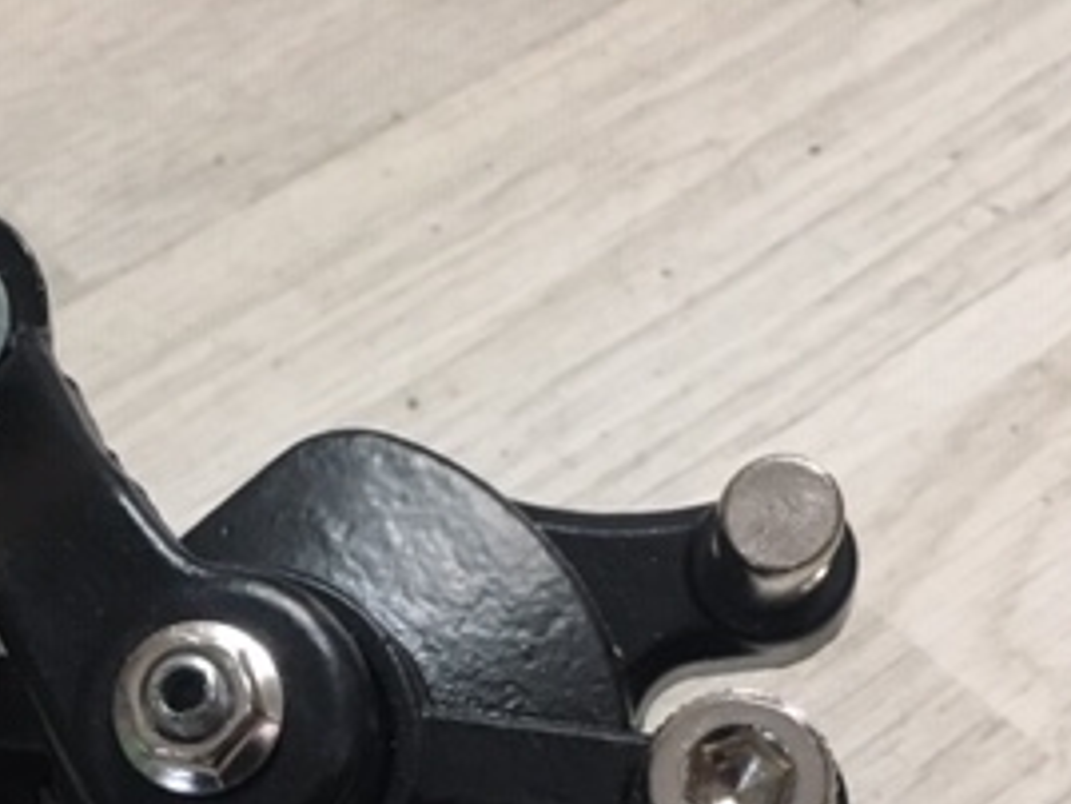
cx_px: 231
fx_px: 2136
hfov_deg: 27.6
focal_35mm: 69
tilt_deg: -57.5
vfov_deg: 20.1
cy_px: 947
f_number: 2.2
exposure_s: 1/25
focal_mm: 4.15
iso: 200
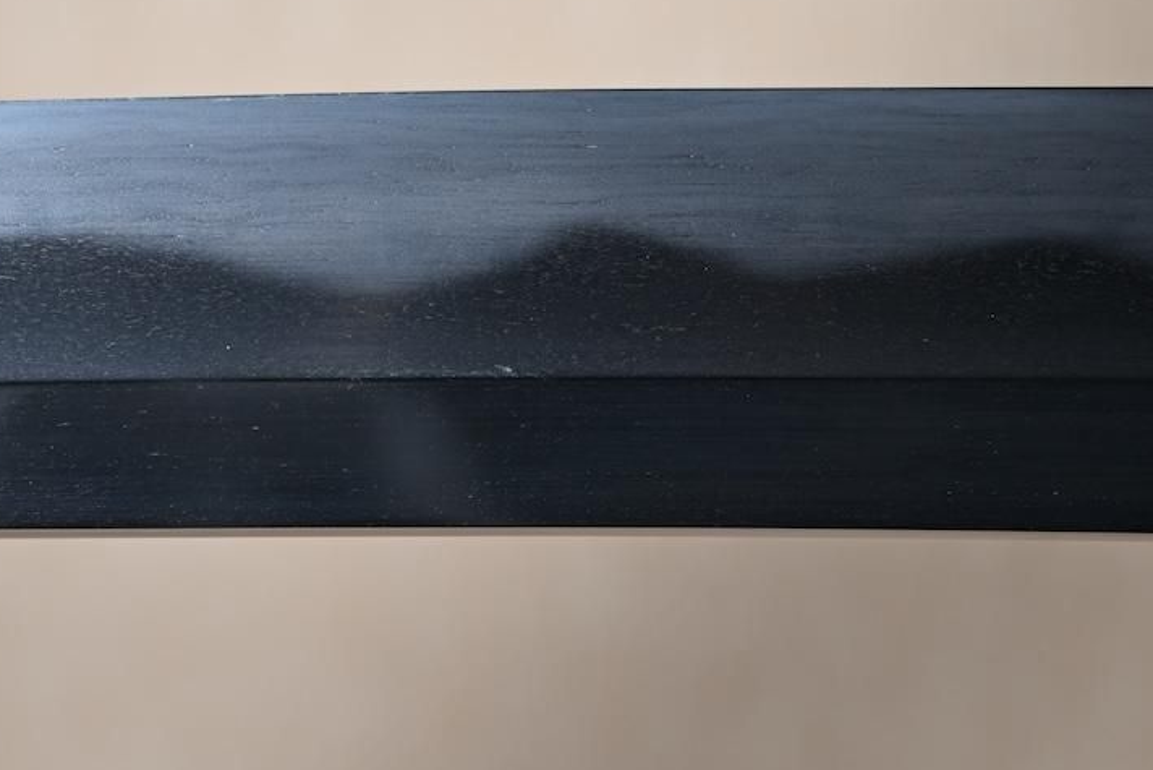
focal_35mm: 174
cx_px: 228
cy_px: 343
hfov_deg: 11.8
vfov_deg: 7.9
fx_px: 5573
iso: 100
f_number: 5
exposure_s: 1
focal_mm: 59
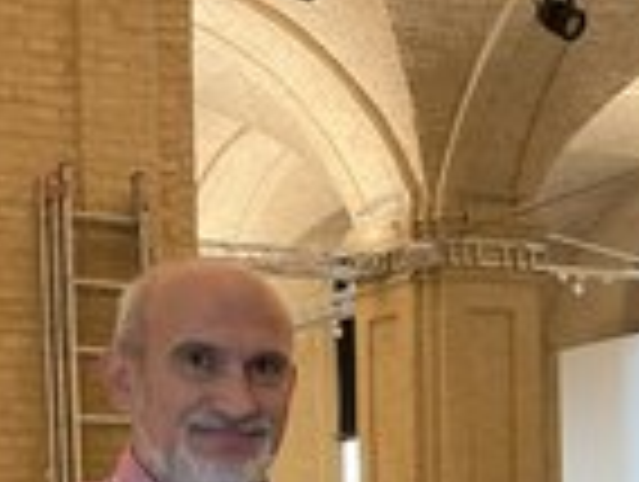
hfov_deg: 26.5
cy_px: 527
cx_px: 238
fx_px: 1350
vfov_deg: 19.4
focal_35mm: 73
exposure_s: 1/38
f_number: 1.6
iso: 640
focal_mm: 4.2
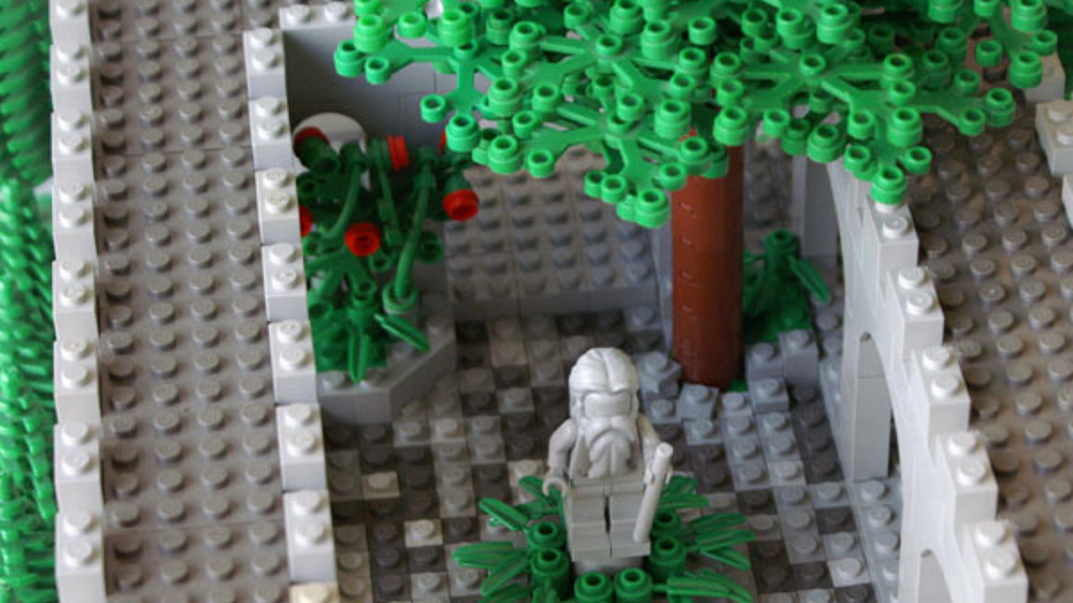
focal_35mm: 105
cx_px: 626
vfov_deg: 11.5
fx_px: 2987
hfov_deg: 20.3
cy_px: 450
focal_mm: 50
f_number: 5.6
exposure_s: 1/100
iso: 800
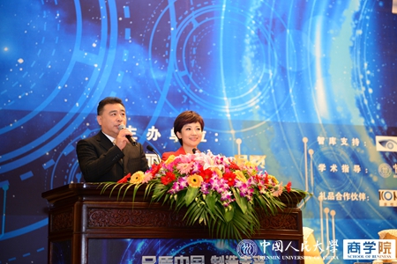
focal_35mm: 70
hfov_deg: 28.8
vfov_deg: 19.5
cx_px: 198
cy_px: 132
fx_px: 772
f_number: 2.8
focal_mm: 70
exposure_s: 1/60
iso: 1250
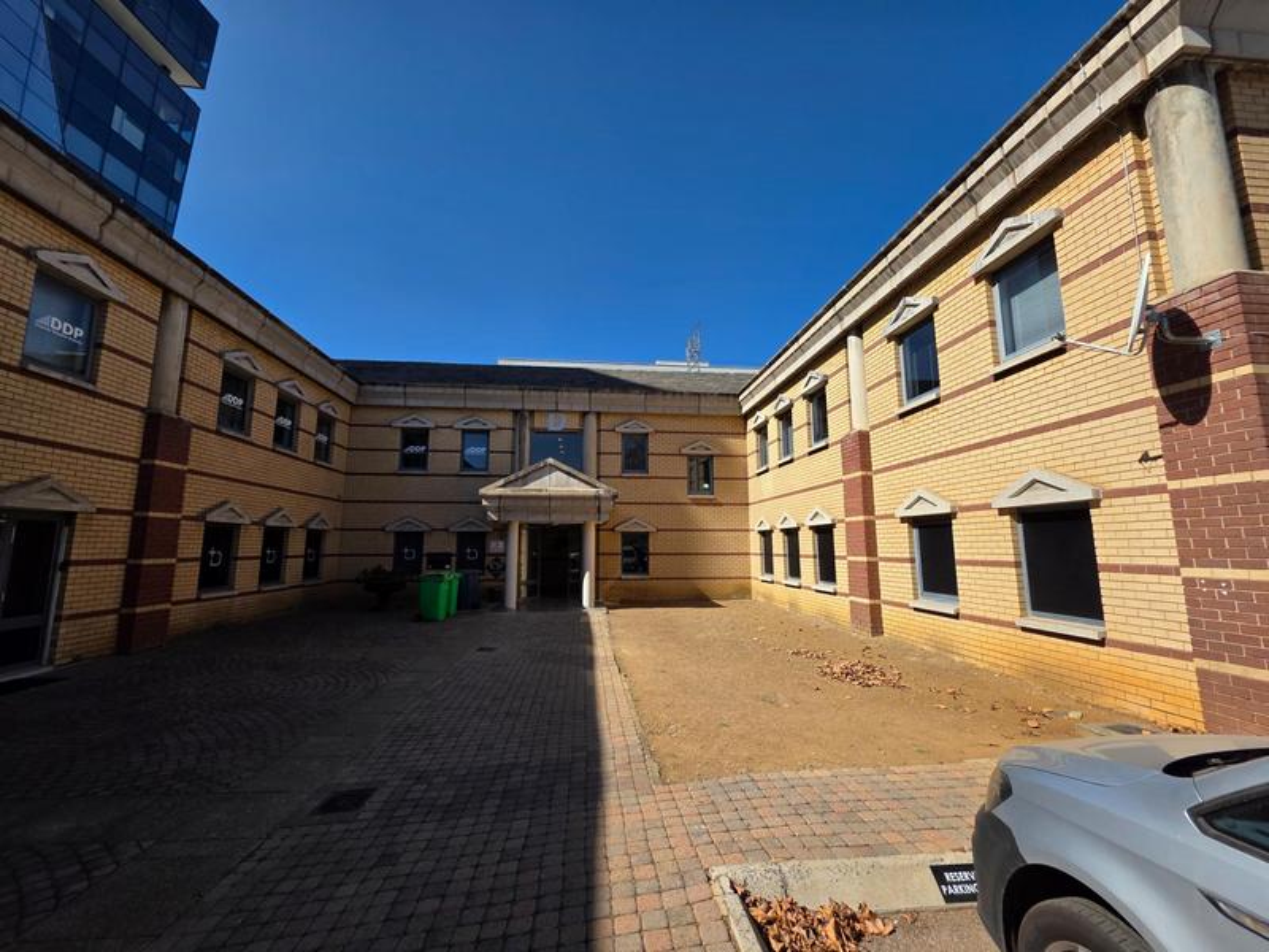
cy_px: 476
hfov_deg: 106.2
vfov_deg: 89.9
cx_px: 634
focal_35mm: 13
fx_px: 477
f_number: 1.9
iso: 40
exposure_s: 1/1844
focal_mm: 2.2
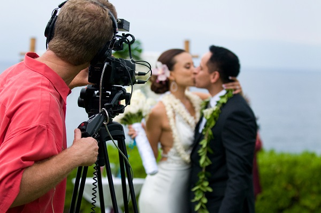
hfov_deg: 19.5
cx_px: 160
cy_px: 106
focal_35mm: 105
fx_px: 935
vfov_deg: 13.0
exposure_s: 1/500
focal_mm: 70
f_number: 2.8
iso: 640
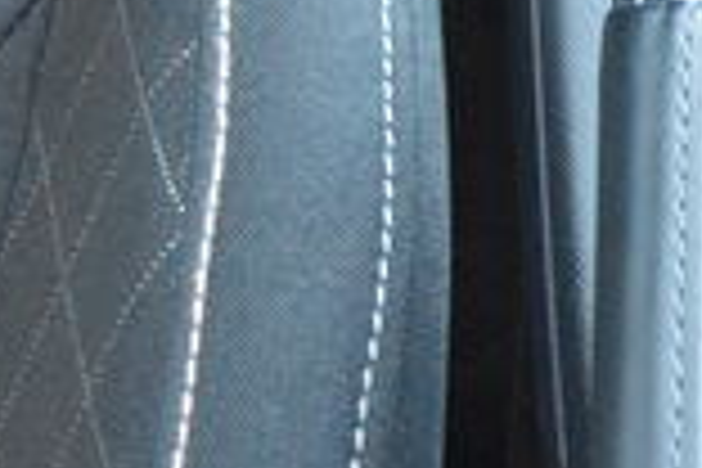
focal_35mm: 259
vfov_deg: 5.2
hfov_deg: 7.6
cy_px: -587
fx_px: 5054
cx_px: 1395
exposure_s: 1/60
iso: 4000
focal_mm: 27
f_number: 4
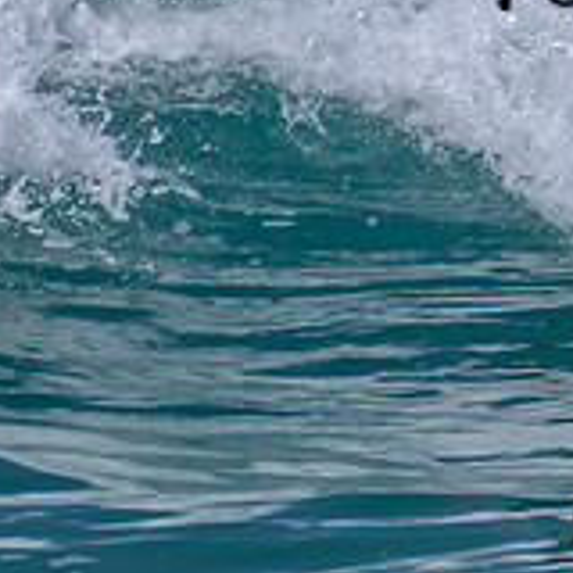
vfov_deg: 0.5
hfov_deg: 0.5
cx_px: 1071
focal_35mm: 3321
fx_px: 62194
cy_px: -25
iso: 640
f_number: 11
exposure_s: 1/2000
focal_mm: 800
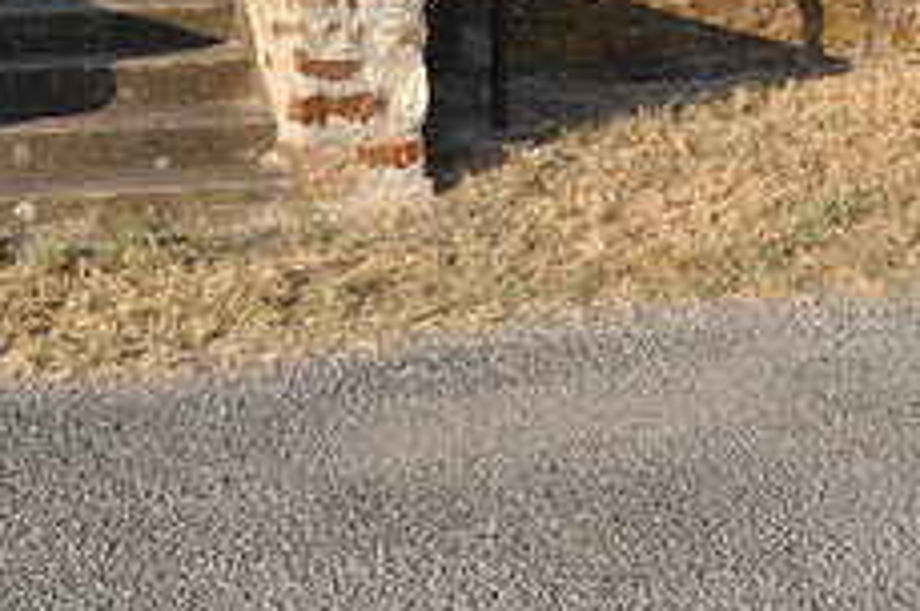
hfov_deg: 26.6
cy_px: -119
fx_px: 1939
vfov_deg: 17.1
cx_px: 574
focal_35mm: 76
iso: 200
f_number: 7.1
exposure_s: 1/200
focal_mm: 20
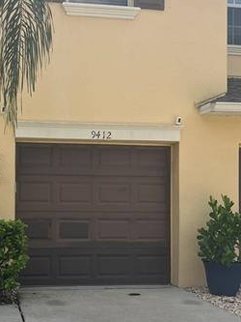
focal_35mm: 60
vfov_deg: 32.1
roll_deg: +1.6
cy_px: 192
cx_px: 56
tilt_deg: +7.5
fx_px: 557
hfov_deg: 24.1
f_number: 1.6
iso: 50
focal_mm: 5.1
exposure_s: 1/3049
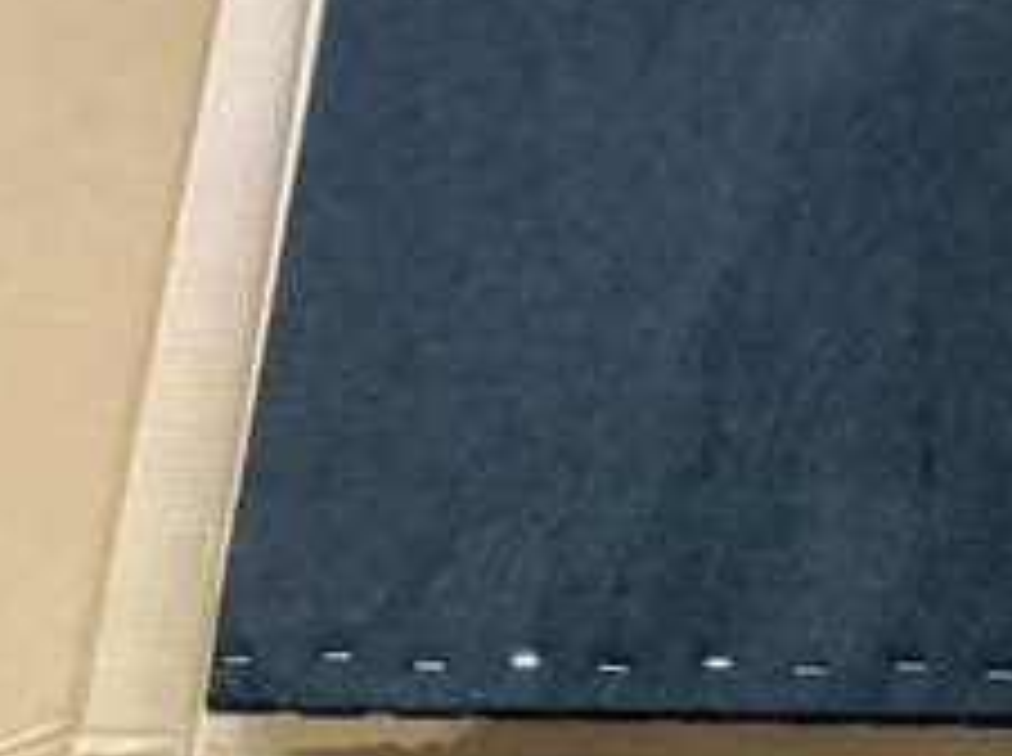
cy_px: -52
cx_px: 855
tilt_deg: -59.7
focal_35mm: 69
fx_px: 2014
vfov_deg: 20.4
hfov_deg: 27.5
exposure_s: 1/50
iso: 320
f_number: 2.4
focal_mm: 3.3
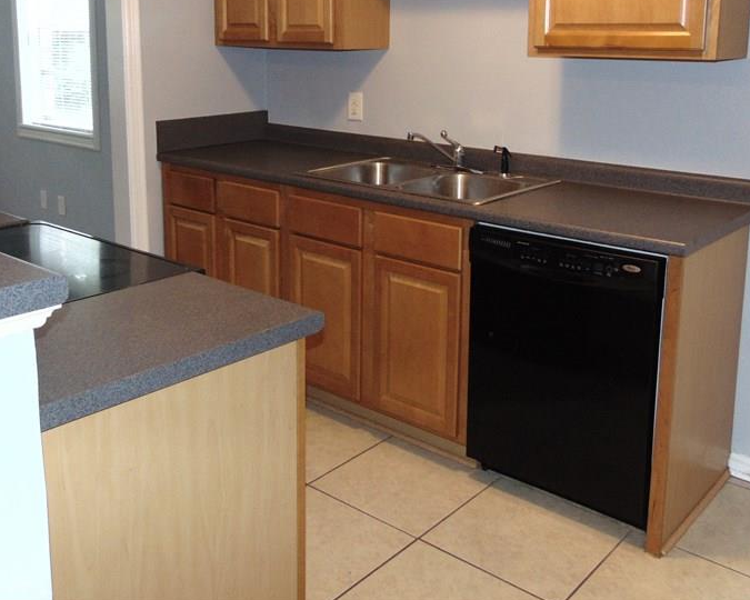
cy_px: 179
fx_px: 821
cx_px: 369
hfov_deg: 49.1
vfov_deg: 39.4
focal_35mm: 37
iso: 200
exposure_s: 1/30
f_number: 3
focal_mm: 4.5
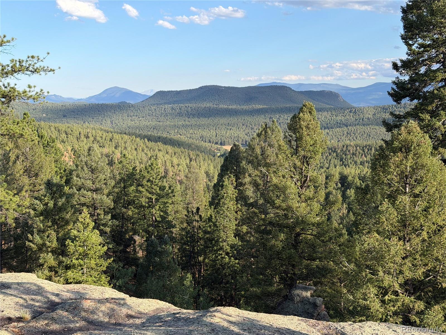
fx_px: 618
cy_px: 168
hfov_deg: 39.7
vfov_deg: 30.3
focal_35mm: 48
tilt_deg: -5.3
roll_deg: -0.8
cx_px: 223
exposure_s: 1/1980
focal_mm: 6.76
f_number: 1.78
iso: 64
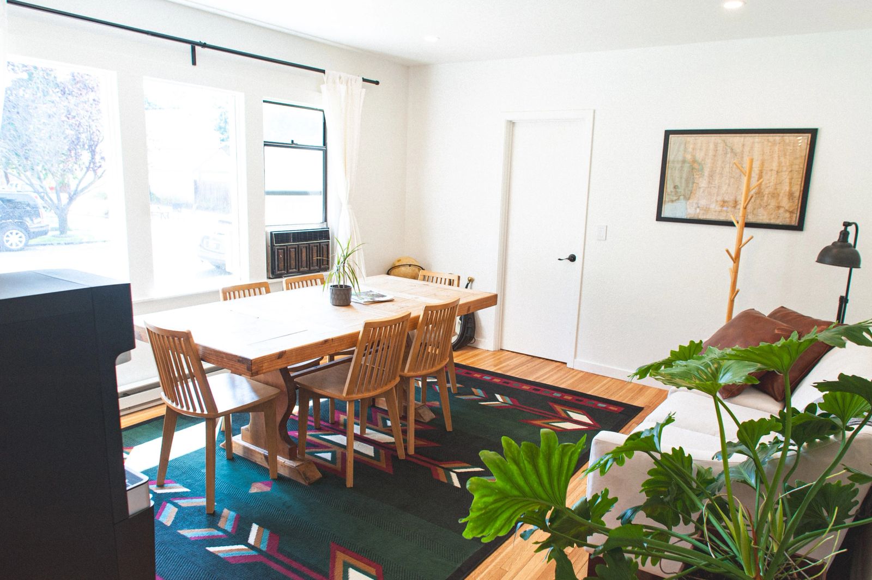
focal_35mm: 25
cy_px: 290
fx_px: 598
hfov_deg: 72.2
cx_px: 449
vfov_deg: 51.8
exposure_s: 1/60
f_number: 5
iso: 320
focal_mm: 24
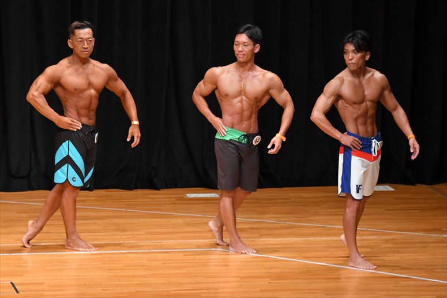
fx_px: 3351
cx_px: 224
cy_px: 149
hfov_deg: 7.6
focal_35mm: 270
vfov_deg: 5.1
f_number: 5.6
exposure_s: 1/400
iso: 5000
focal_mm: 180
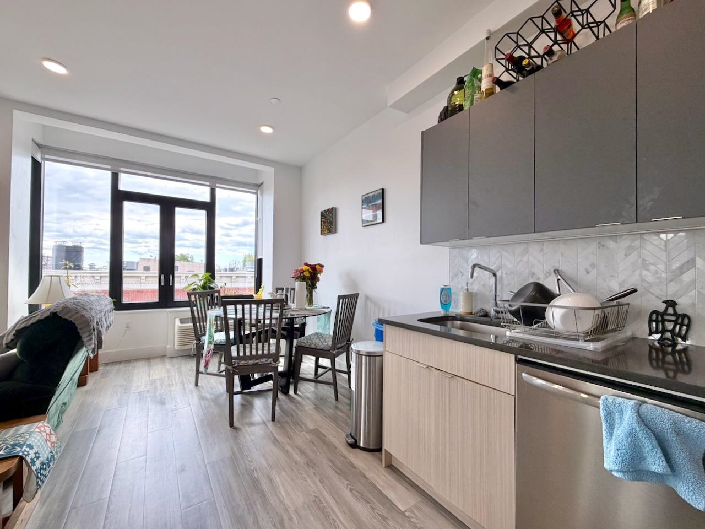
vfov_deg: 85.7
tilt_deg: +1.2
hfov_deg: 102.1
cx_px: 352
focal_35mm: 14
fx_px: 285
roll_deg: -0.9
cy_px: 264
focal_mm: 2.22
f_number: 2.2
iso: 50
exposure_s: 1/131
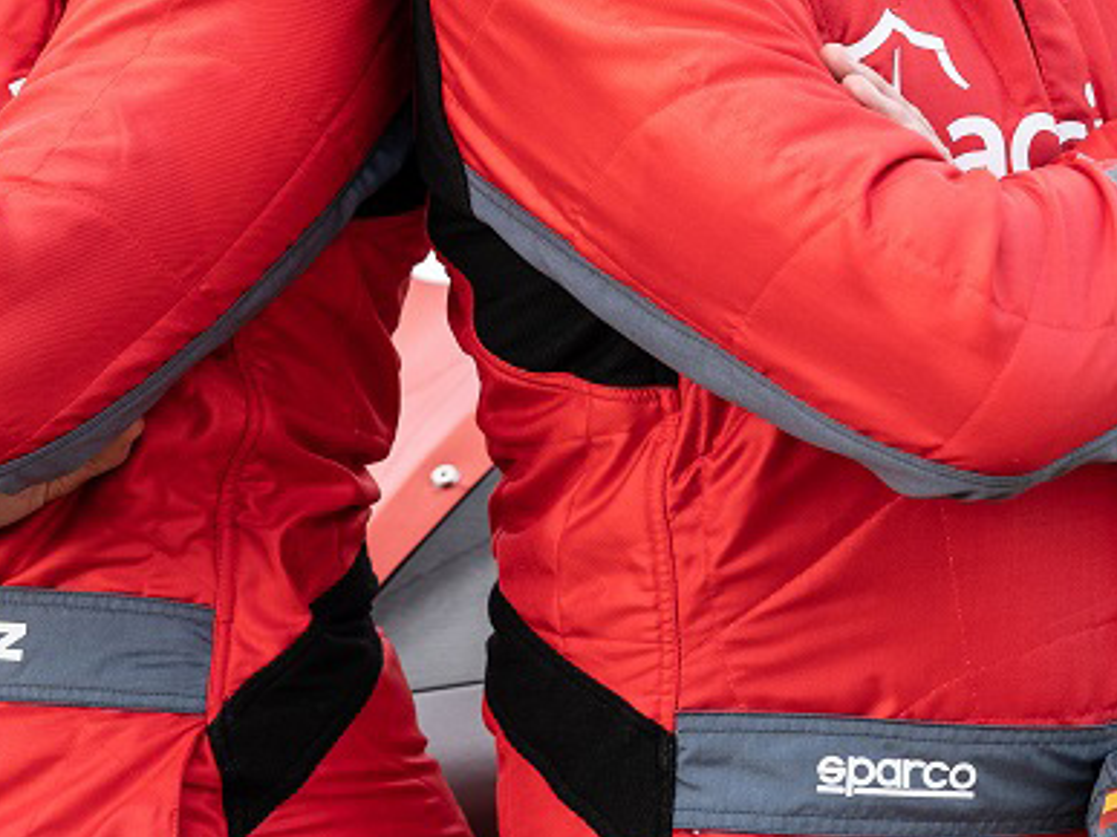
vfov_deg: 9.8
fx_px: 4806
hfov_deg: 13.3
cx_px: 540
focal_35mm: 149
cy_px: -95
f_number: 4
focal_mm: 50
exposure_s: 1/250
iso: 100
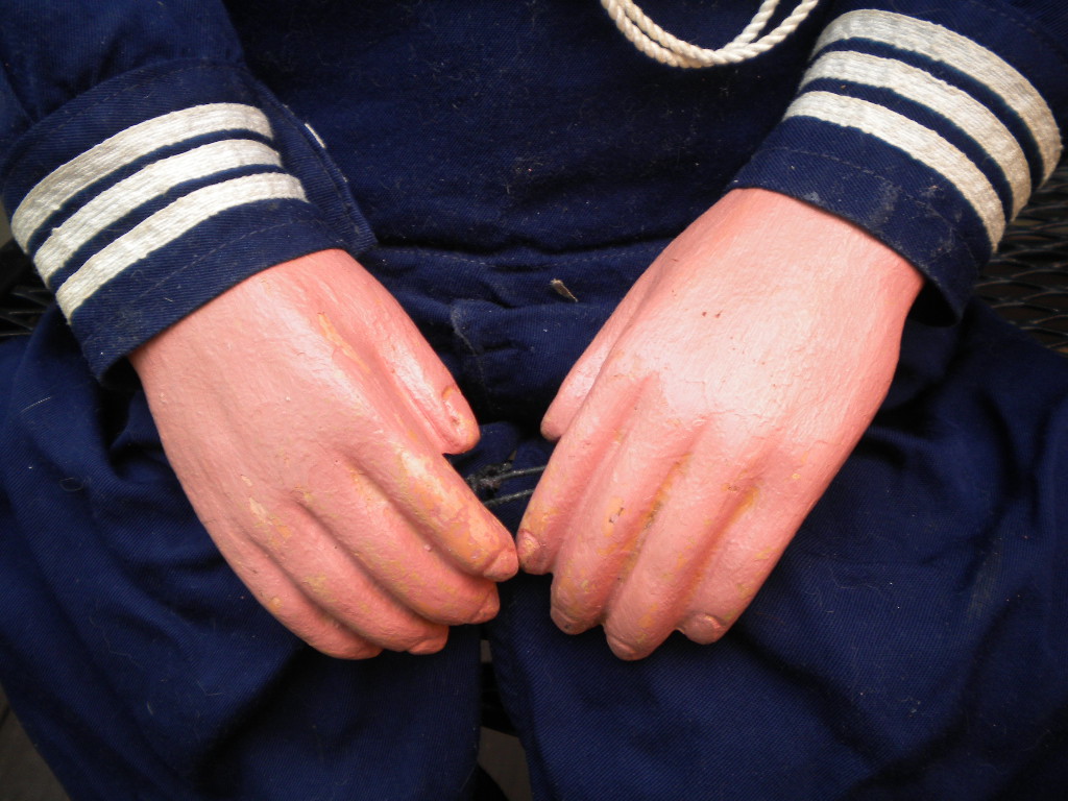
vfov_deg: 40.7
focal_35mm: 35
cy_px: 400
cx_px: 534
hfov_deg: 52.6
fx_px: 1080
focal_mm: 6.3
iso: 80
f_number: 3.1
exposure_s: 1/74
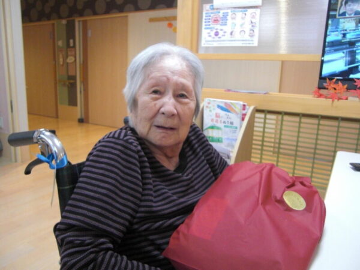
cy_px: 135
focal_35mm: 28
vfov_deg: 49.7
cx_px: 180
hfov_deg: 63.4
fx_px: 291
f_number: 2.6
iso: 400
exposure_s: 1/100
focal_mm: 4.9
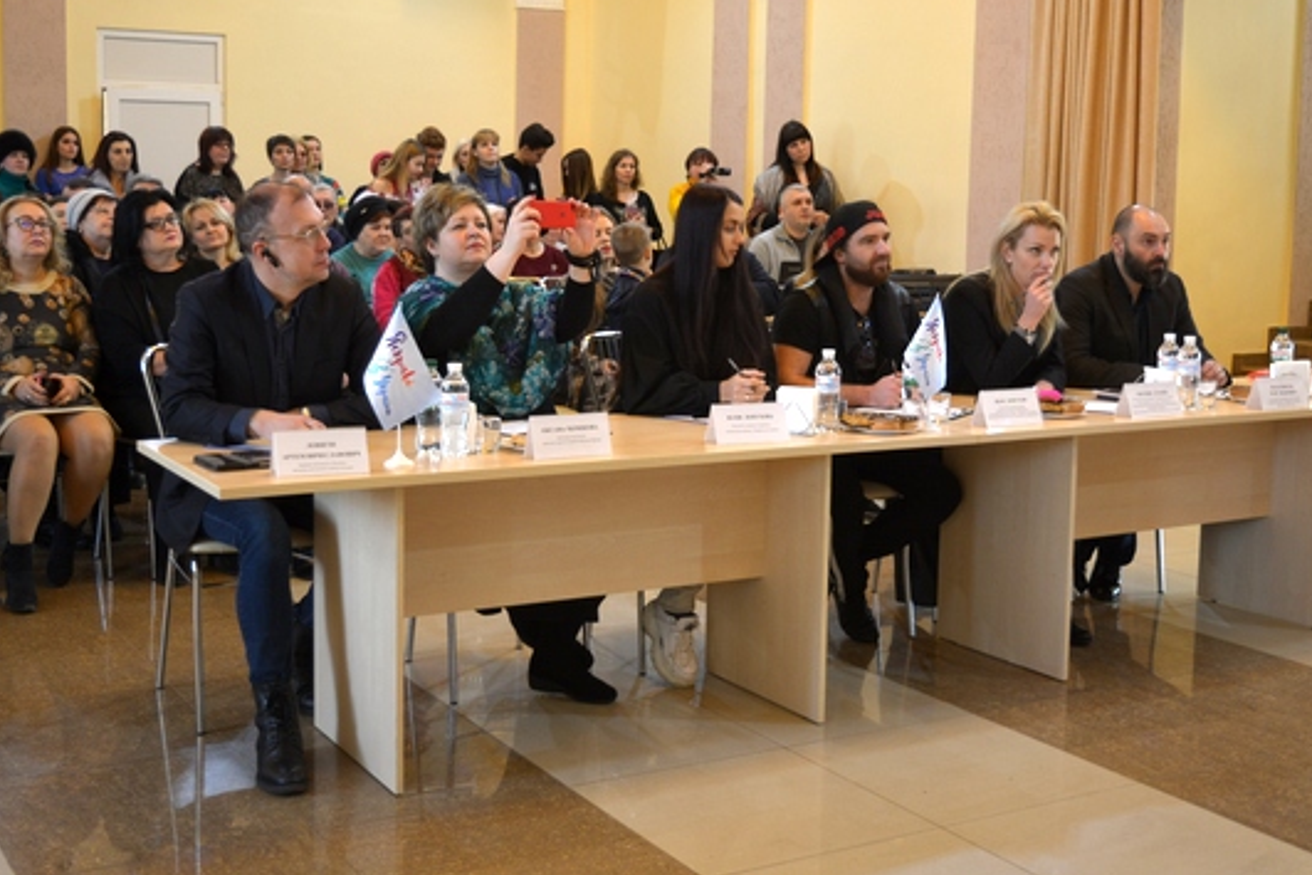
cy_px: 370
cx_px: 670
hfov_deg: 41.9
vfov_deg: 28.6
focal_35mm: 47
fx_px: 1713
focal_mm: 26
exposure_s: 1/40
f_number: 4
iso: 400
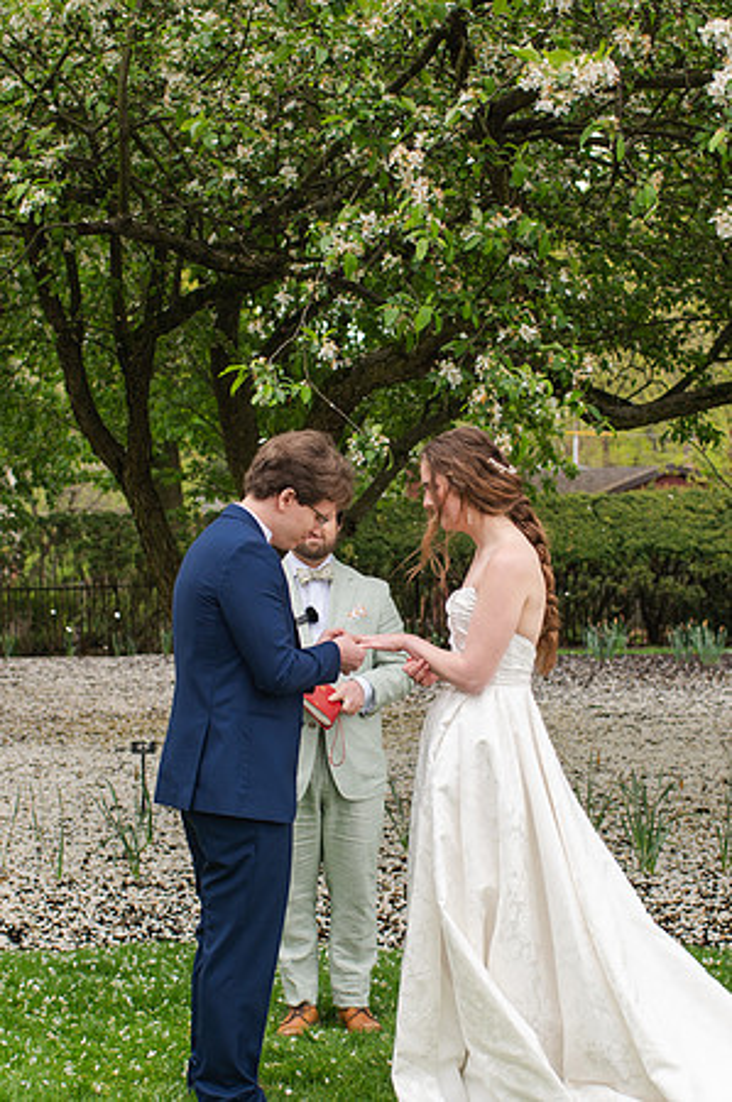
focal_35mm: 71
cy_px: 618
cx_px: 361
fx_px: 2159
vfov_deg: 28.6
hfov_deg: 19.2
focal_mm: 35
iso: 200
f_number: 3.2
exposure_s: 1/640
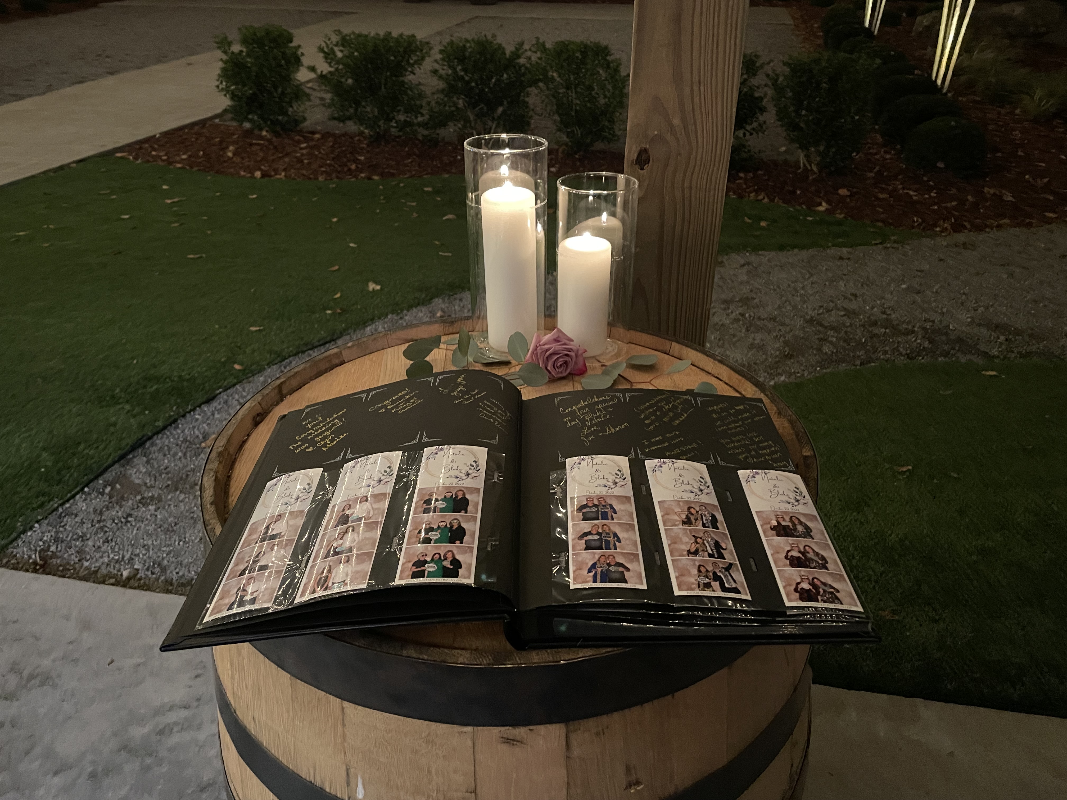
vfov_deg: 53.1
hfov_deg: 67.3
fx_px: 801
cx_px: 534
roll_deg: +0.8
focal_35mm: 26
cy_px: 400
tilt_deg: -31.2
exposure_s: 1/30
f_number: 1.6
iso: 1000
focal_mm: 4.2
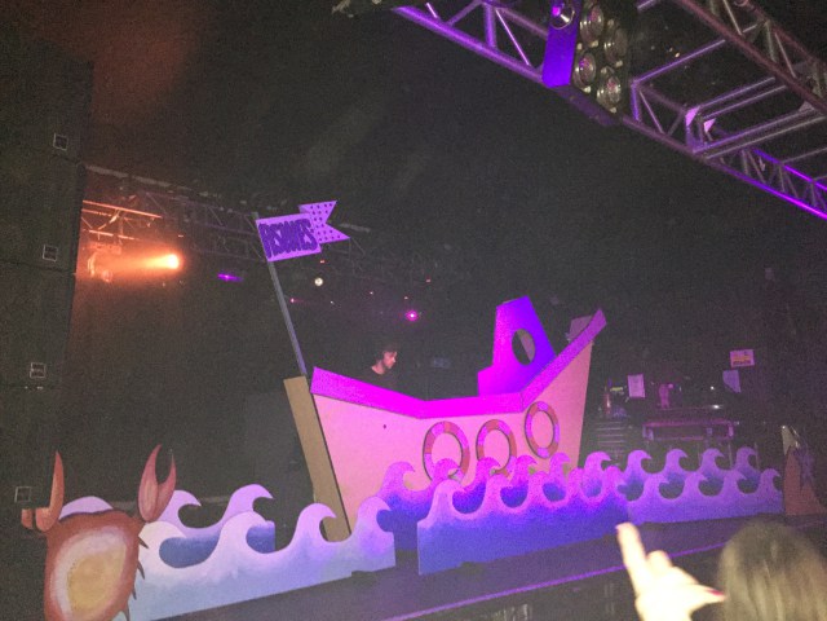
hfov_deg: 61.7
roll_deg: +1.2
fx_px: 693
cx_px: 414
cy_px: 310
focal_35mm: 29
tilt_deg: +11.2
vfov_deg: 48.2
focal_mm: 4.15
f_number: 2.2
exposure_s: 1/17
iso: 1250
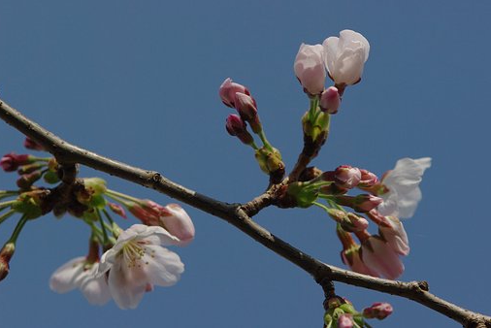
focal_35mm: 303
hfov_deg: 6.8
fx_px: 4135
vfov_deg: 4.5
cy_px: 164
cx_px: 244
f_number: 5.6
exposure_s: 1/1250
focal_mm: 200
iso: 200
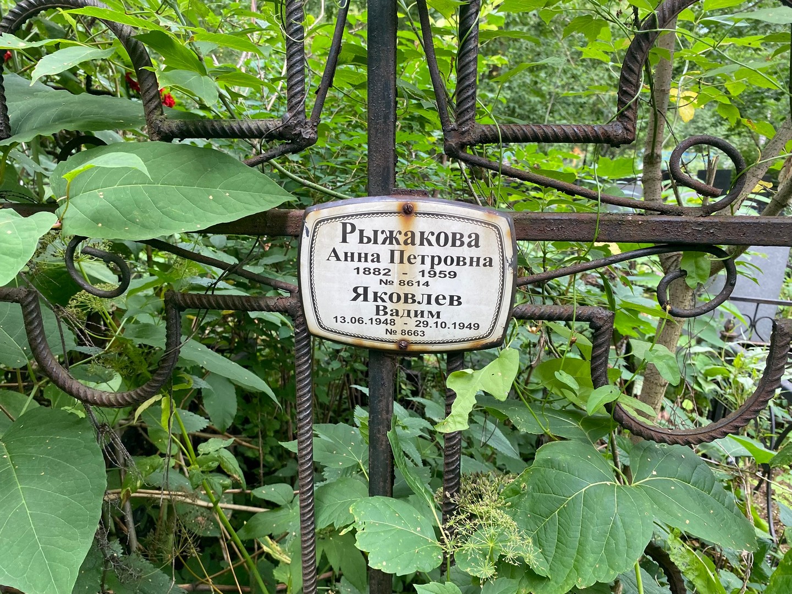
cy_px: 297
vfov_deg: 53.1
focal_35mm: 26
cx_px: 396
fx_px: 595
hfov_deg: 67.3
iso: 80
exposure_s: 1/121
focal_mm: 4.25
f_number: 1.8
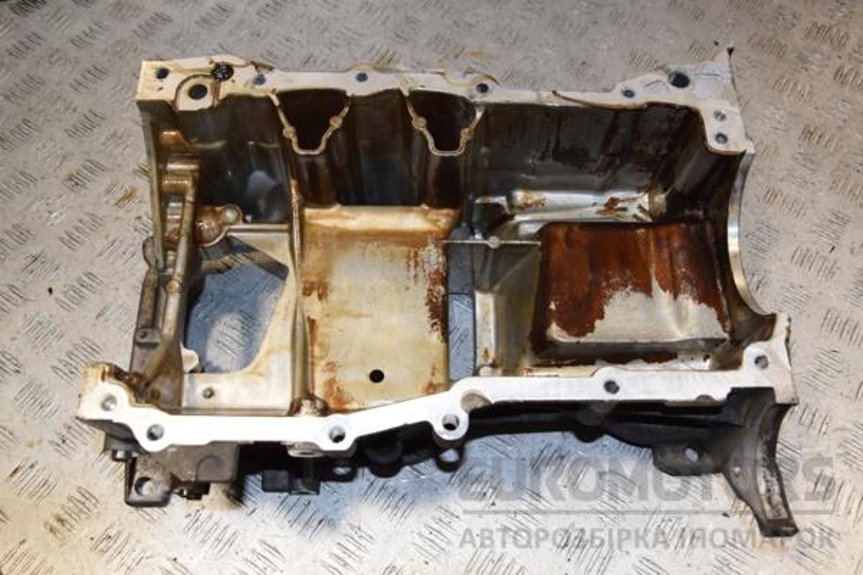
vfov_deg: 40.0
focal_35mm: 33
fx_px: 791
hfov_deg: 57.2
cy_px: 288
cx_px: 432
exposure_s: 1/200
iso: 800
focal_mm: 22
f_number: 7.1
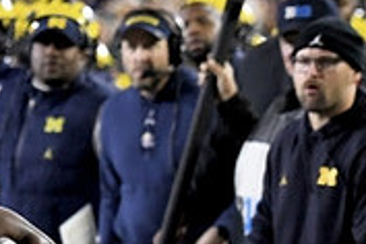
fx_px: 11020
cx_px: -192
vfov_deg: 1.3
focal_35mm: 1084
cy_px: 285
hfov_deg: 1.9
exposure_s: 1/800
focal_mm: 220
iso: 6400
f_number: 5.3
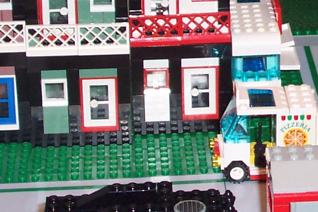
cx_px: 407
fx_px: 1546
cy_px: 10
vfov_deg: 7.8
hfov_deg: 11.5
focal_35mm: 175
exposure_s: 1/60
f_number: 3.4
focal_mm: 8.6
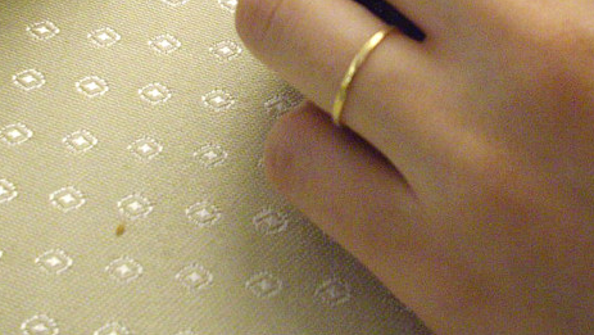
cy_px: -3
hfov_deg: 28.5
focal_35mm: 74
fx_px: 1166
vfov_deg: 16.0
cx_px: 355
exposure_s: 1/50
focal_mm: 6.2
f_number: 2.8
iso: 283
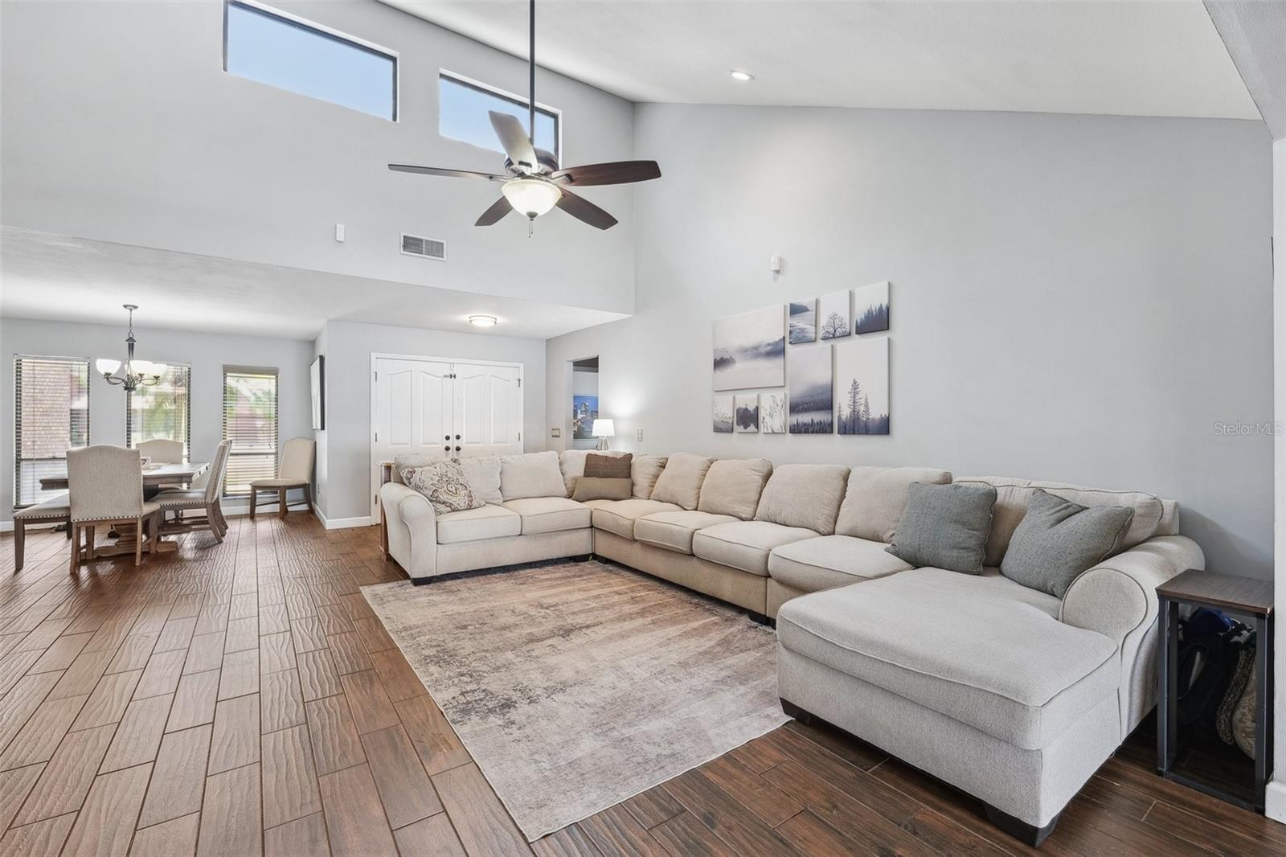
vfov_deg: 77.3
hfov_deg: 100.4
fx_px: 536
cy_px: 428
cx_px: 643
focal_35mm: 15
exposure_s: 1/5
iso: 400
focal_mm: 15
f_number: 8
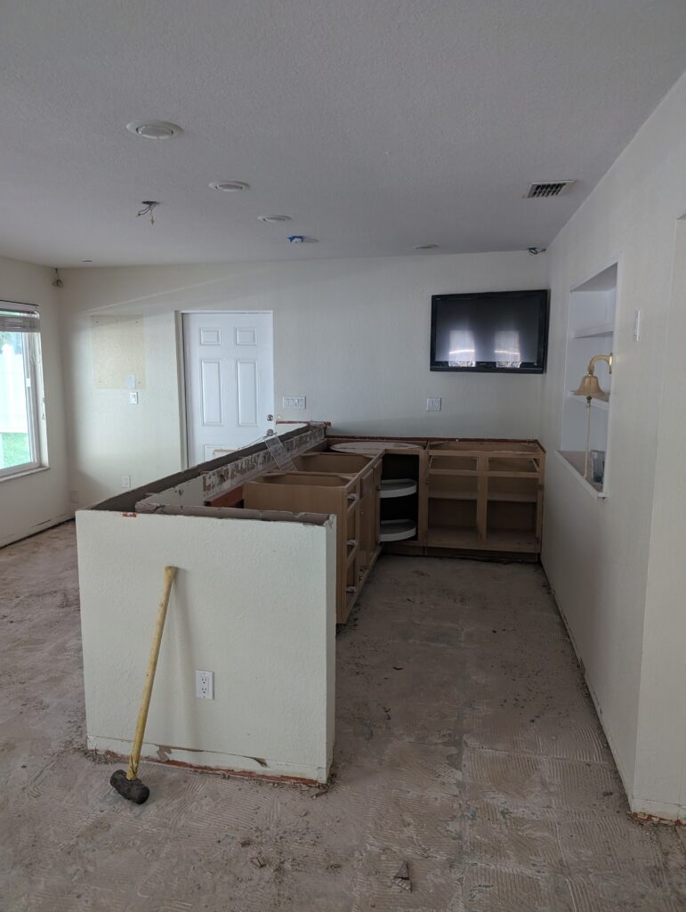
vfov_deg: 71.5
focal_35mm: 24
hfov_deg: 56.9
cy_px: 456
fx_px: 633
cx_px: 343
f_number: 1.68
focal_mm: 6.9
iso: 994
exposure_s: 1/101
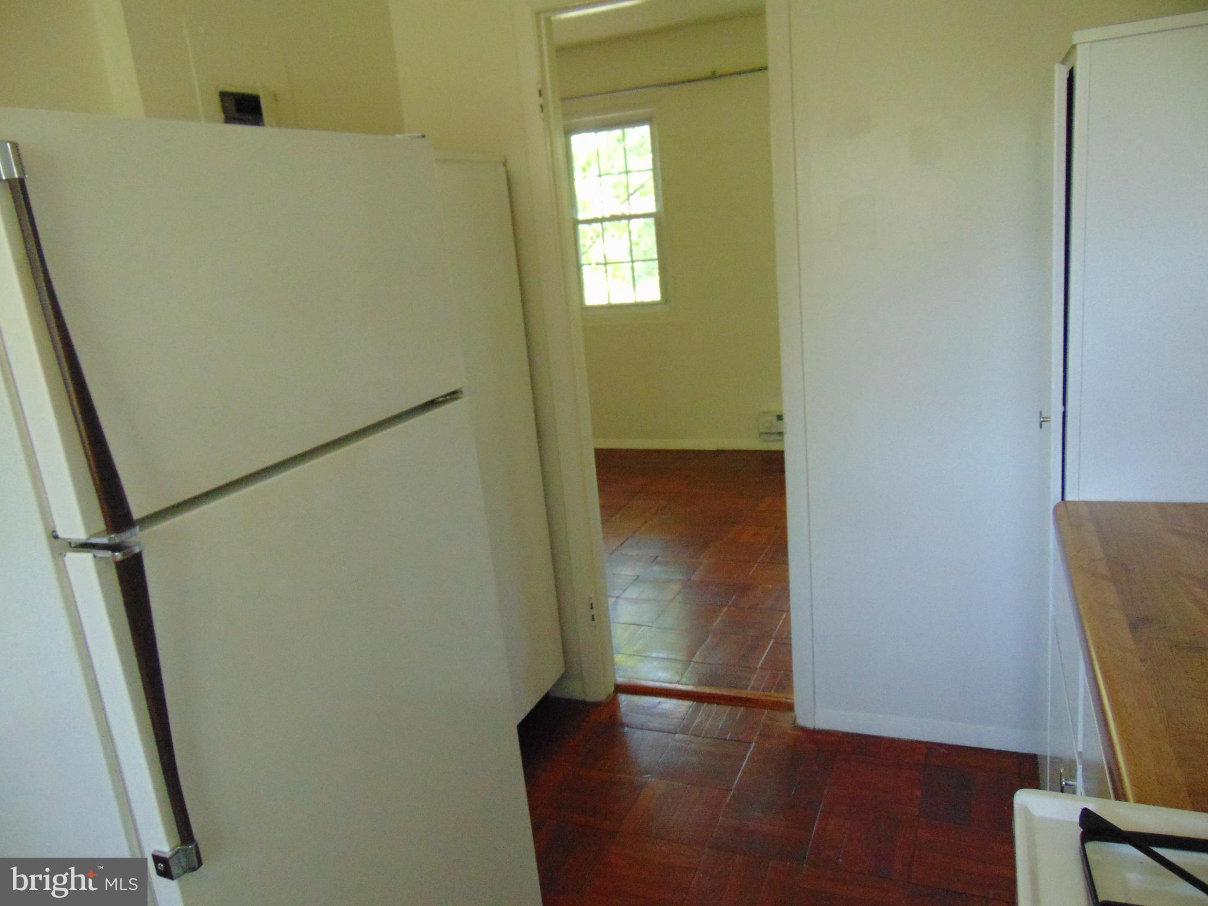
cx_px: 604
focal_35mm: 25
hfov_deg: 69.4
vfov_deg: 54.9
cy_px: 453
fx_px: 873
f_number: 3
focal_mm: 4.5
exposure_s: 1/25
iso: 400
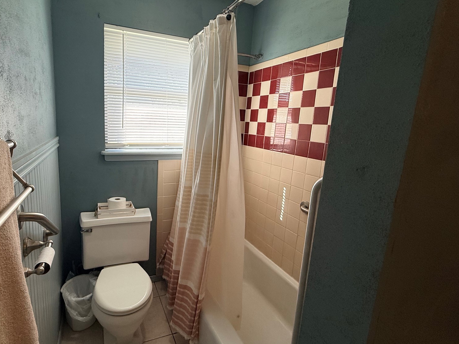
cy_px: 159
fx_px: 239
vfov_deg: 71.5
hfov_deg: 86.9
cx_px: 188
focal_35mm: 18
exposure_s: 1/120
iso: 100
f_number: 2.2
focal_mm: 2.22
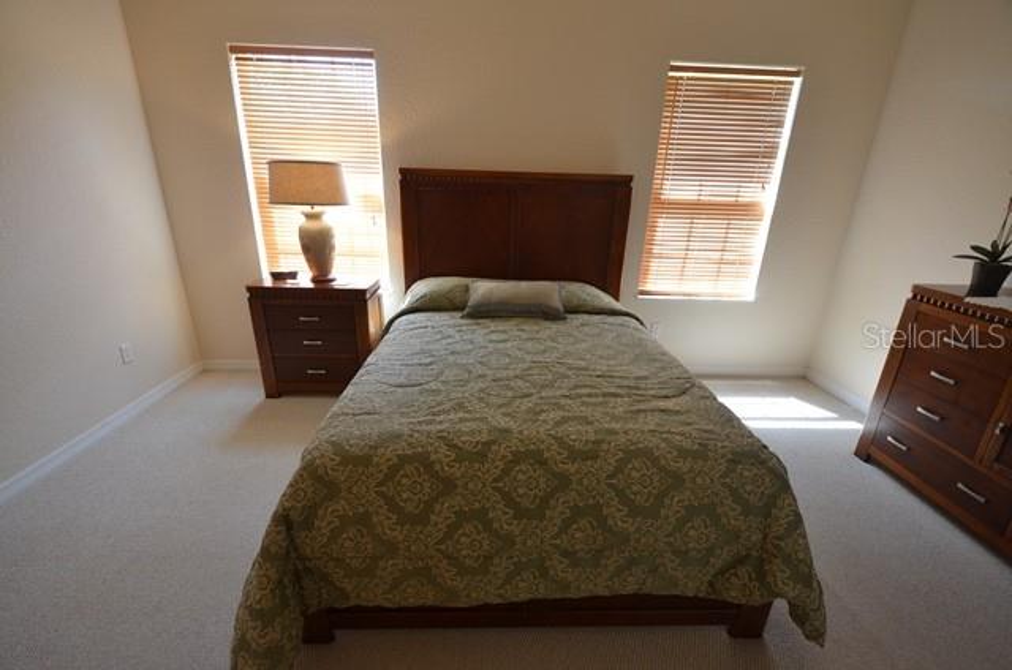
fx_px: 421
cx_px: 506
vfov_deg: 77.1
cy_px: 335
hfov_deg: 100.5
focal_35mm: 15
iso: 500
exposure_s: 1/60
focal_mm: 10
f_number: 4
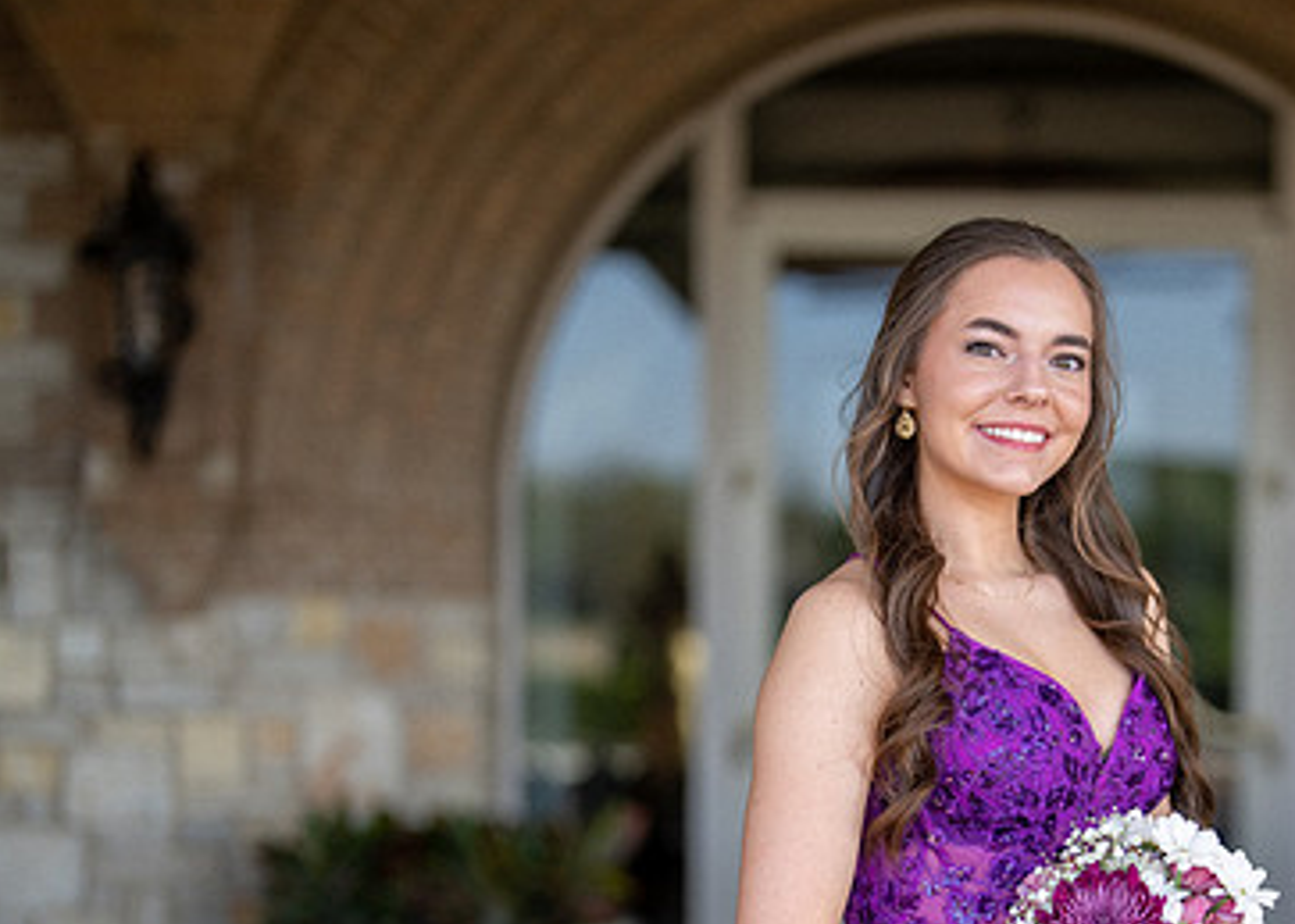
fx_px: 3162
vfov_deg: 16.5
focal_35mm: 86
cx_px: 1044
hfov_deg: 22.8
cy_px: 703
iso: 160
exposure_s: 1/2000
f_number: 1.2
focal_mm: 50
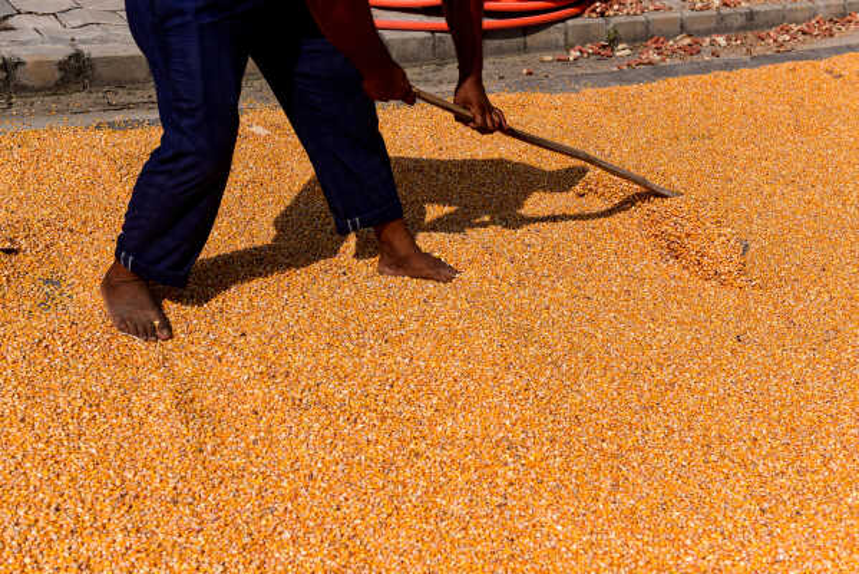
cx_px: 430
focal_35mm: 44
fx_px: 1050
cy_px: 287
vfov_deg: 30.5
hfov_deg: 44.5
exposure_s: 1/2500
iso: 250
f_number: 7.1
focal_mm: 44
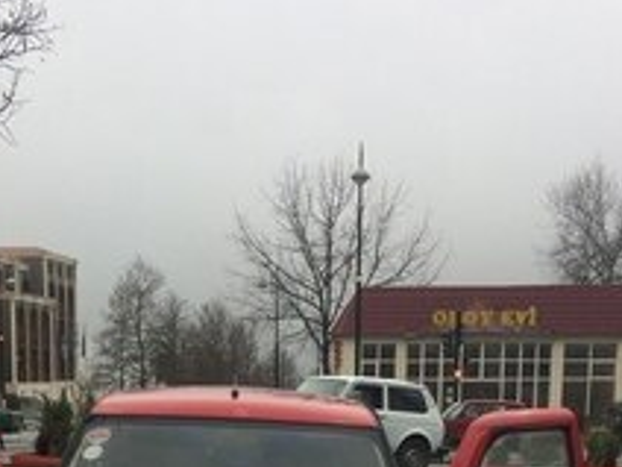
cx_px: 232
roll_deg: -0.8
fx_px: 1222
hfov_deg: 28.5
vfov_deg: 20.3
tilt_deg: -8.3
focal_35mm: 68
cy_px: 555
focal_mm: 4.15
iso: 32
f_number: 2.2
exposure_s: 1/651
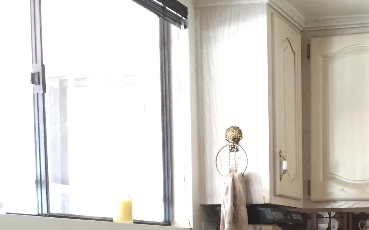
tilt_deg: -4.8
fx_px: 714
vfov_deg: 17.0
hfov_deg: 27.2
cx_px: 378
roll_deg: -0.2
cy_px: 317
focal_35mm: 71
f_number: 2.2
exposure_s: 1/20
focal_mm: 4.15
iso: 250
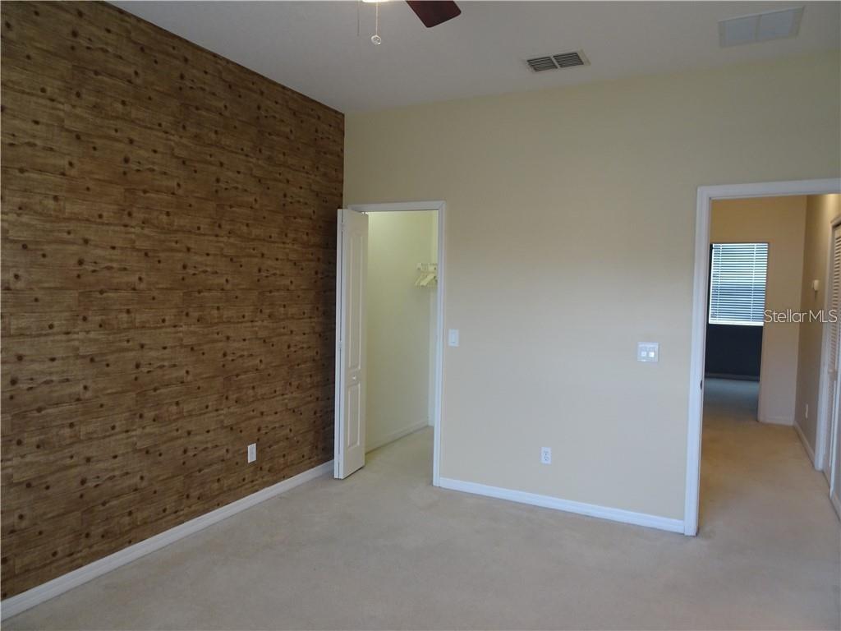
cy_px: 316
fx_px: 583
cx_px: 420
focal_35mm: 24
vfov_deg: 56.8
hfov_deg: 71.6
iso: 160
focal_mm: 4.1
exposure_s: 1/30
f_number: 3.5
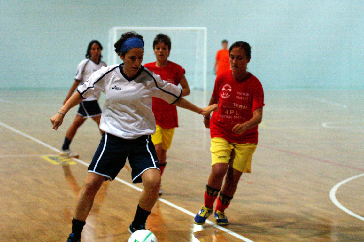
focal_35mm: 118
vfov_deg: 11.6
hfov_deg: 17.4
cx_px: 183
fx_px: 1192
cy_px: 125
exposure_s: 1/350
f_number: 2.8
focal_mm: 70
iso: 3200
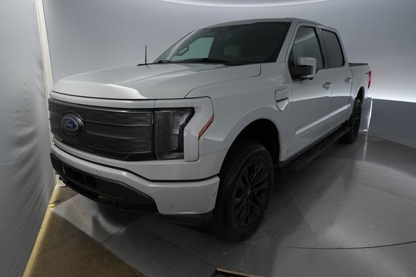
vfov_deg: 53.1
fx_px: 277
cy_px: 138
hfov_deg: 73.8
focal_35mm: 24
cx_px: 208
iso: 640
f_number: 2.8
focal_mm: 24
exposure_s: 1/250
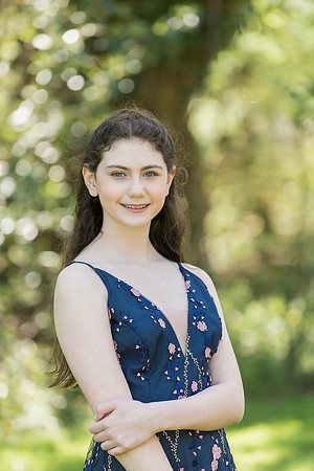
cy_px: 236
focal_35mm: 190
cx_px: 157
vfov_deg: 10.8
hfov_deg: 7.2
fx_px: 2486
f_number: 4
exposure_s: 1/320
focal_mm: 190
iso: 400
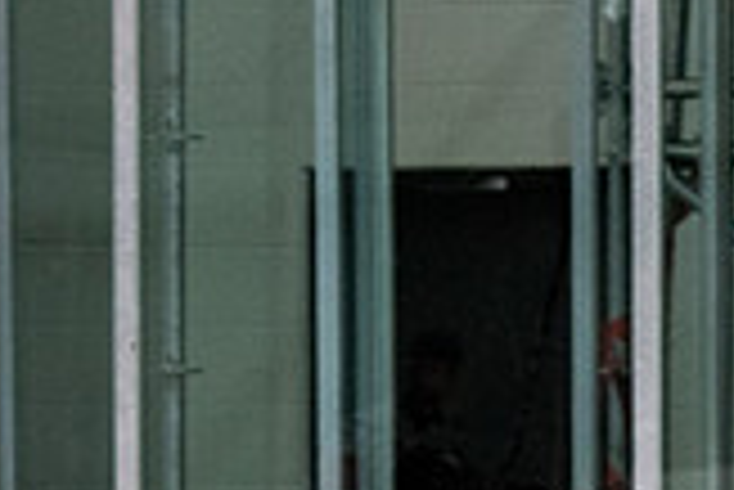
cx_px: 420
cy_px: 824
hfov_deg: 3.1
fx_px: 13693
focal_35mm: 671
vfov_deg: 2.0
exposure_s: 1/640
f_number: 2.8
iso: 1400
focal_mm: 98
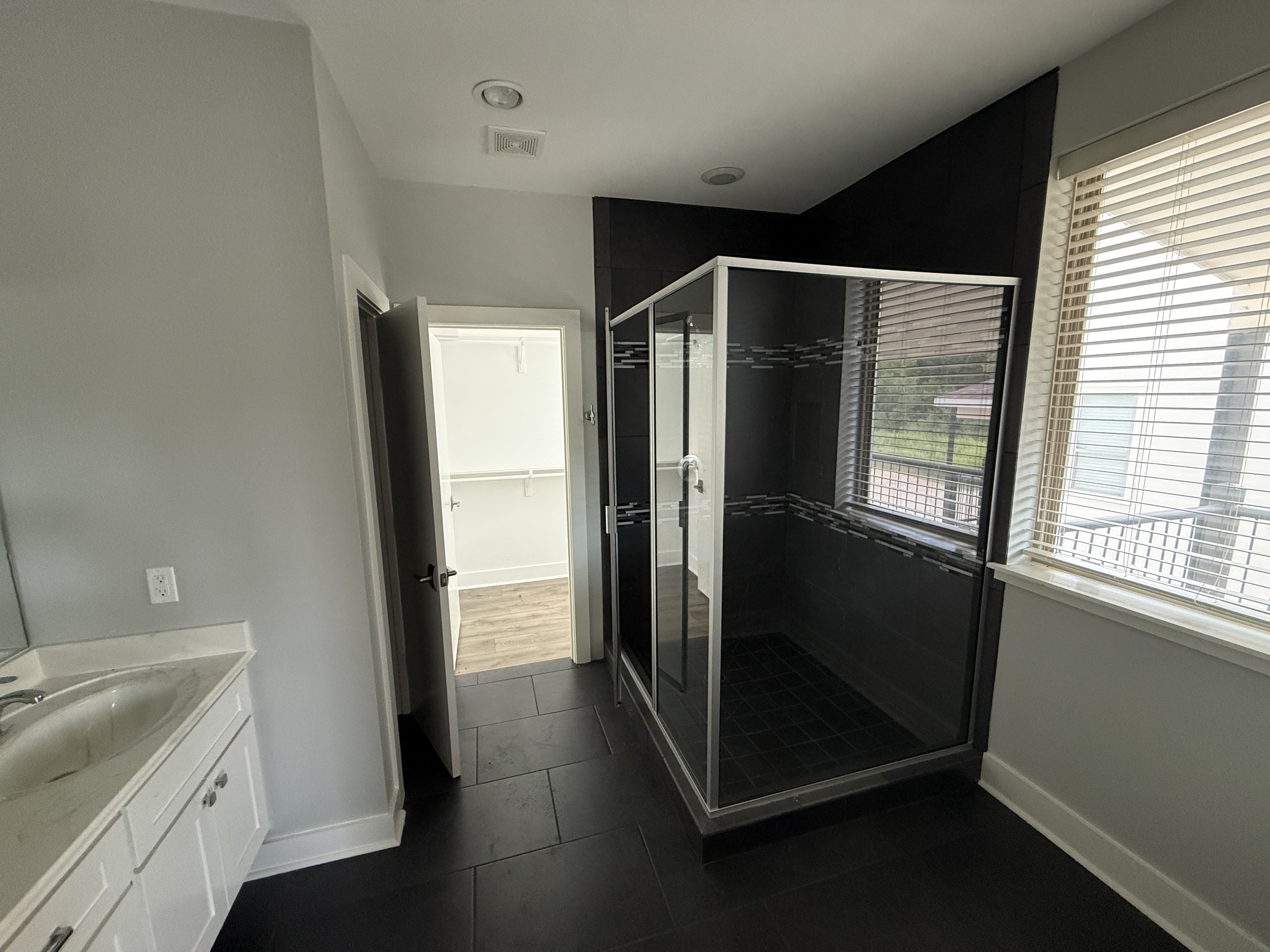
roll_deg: +0.8
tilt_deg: -9.6
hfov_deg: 102.1
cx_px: 635
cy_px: 476
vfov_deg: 85.7
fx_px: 514
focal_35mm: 14
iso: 400
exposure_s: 1/96
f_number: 2.2
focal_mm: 2.22
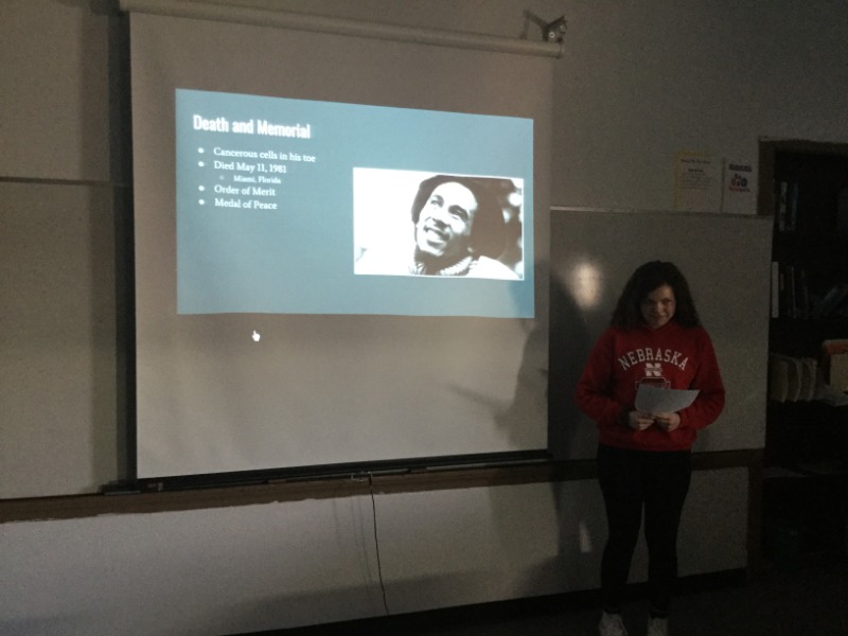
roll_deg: -0.4
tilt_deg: -3.8
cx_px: 424
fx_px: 759
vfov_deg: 45.4
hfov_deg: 58.4
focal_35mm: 31
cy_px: 318
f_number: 2.4
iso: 200
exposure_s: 1/17
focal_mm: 3.3
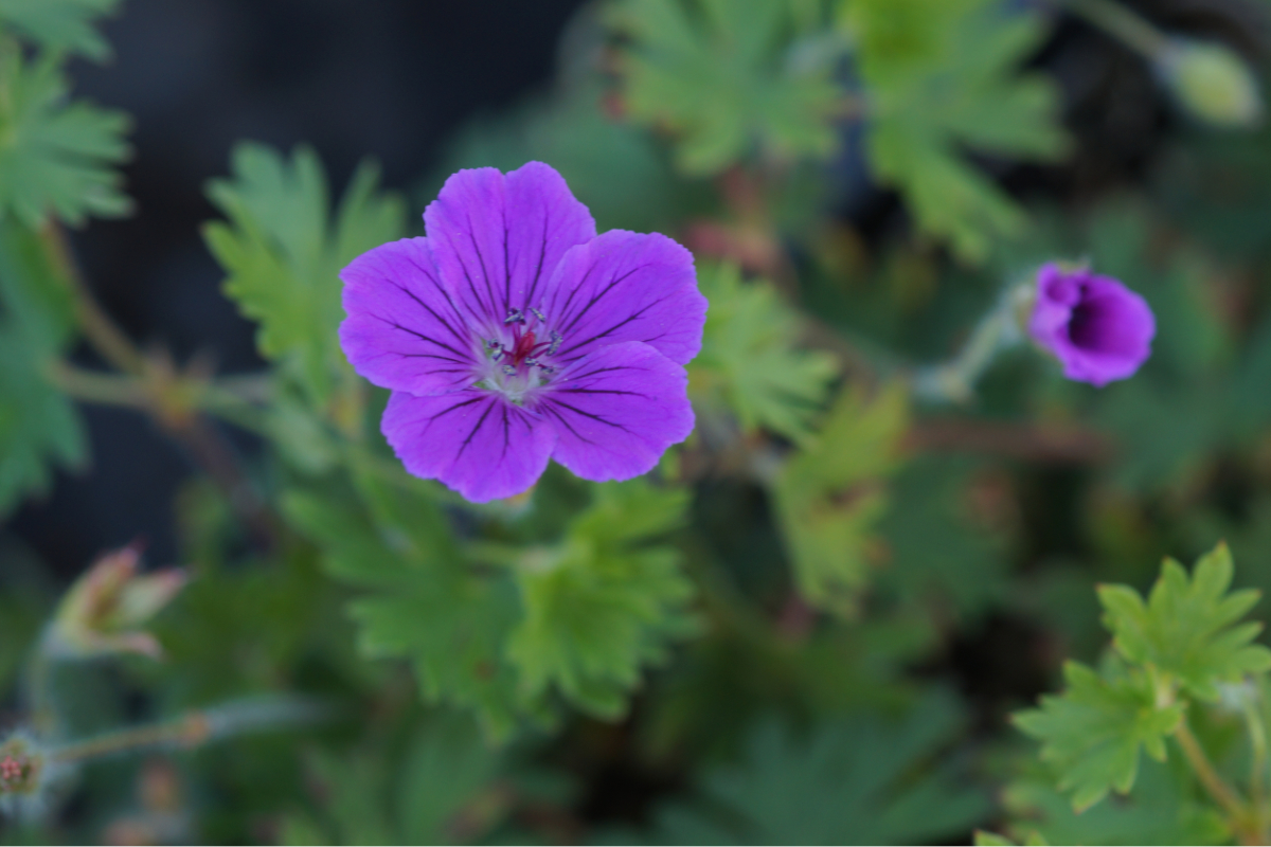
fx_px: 5295
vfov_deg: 9.1
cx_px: 636
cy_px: 424
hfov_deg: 13.7
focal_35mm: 150
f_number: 4
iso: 200
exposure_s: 1/160
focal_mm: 100
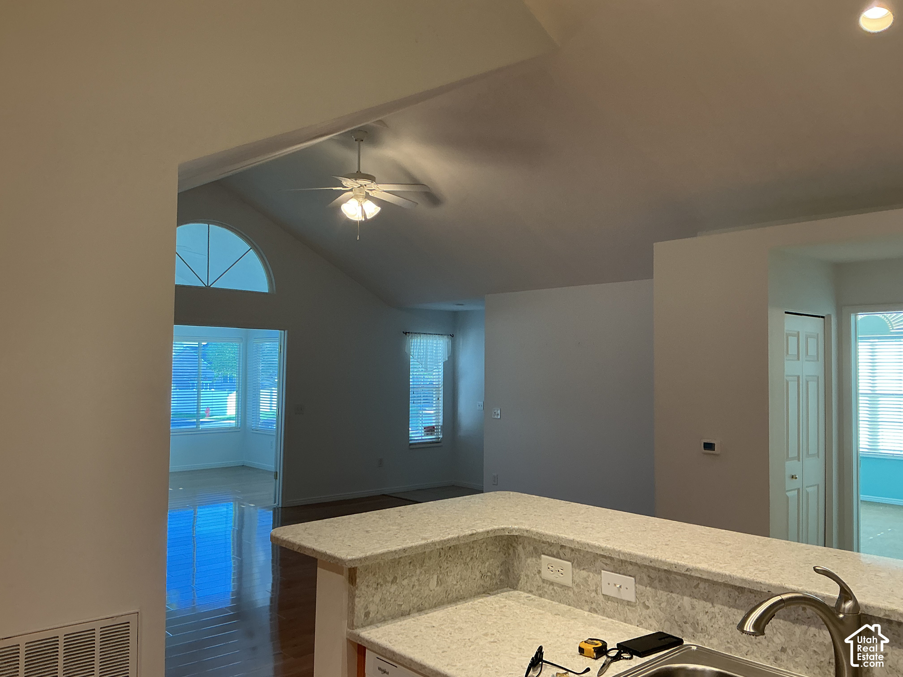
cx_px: 452
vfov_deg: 48.2
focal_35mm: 29
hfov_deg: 61.7
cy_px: 338
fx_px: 756
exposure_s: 1/60
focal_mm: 3
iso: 50
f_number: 1.8
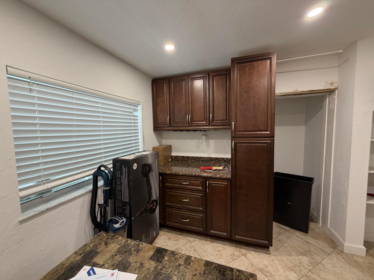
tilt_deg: -4.4
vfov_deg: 85.7
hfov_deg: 102.1
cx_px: 187
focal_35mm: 14
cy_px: 140
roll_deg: +1.3
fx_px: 151
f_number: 2.2
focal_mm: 2.22
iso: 200
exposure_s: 1/60
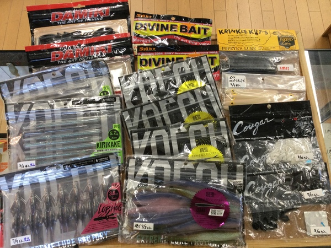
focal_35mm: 31
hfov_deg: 58.4
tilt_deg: -70.9
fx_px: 296
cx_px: 166
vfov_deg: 45.4
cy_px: 124
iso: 40
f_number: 2.4
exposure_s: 1/30
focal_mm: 3.3
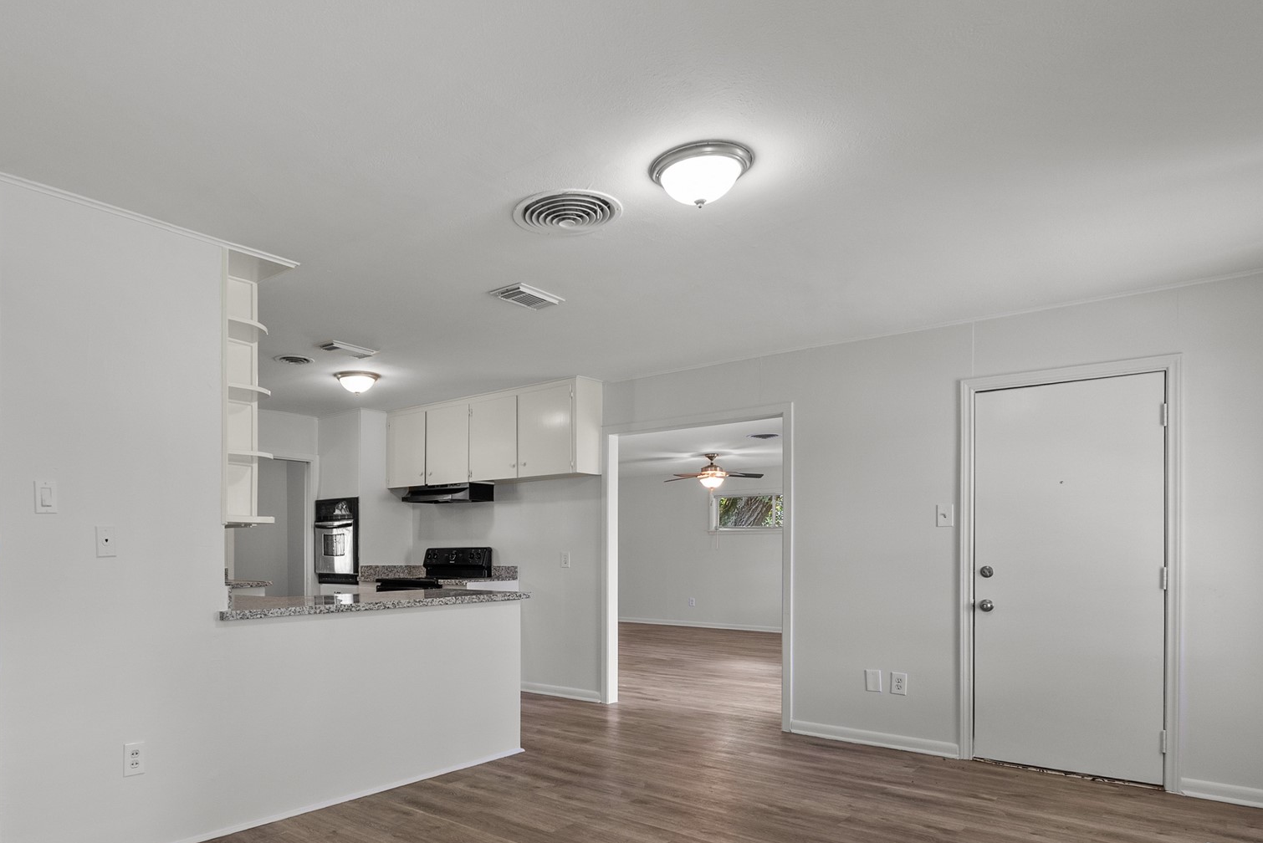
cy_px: 565
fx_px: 807
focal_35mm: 23
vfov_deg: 54.0
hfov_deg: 74.9
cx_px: 485
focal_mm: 16
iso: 1000
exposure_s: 1/15
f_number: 8
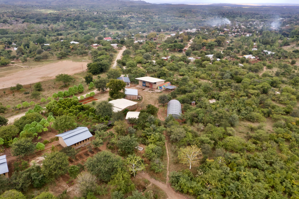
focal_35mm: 28
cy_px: 100
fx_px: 232
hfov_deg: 65.5
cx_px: 150
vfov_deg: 46.4
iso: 160
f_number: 11
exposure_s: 1/30
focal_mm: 10.26
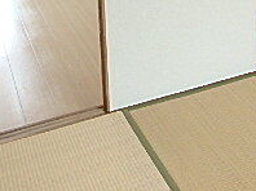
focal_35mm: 68
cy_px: -93
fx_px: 502
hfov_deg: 27.4
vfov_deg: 19.0
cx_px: 240
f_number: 3.5
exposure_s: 1/40
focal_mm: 3.7
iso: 200
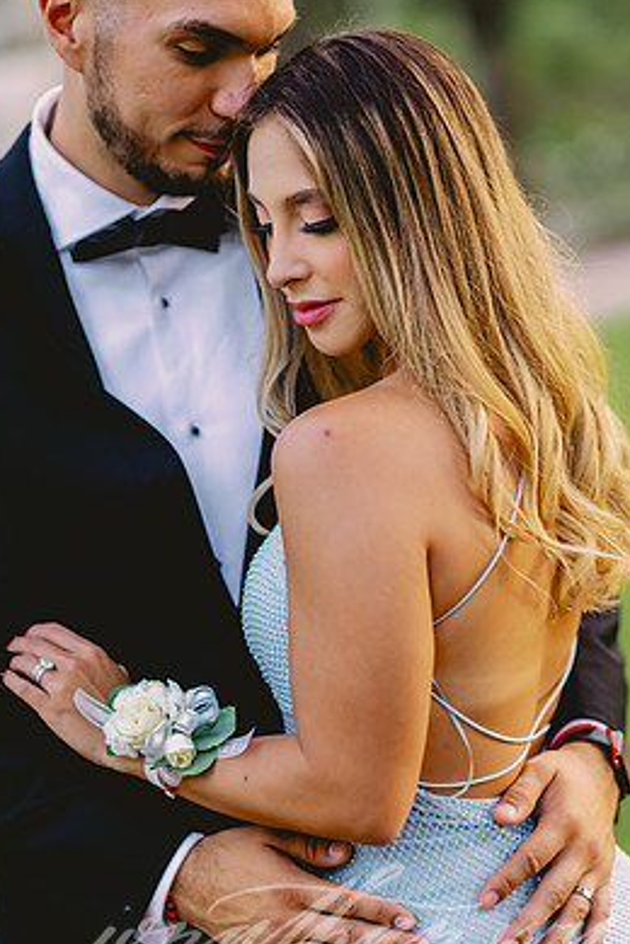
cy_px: 489
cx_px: 332
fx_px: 2572
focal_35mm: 98
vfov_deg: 20.8
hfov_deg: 14.0
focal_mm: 85
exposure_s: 1/250
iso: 1250
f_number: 2
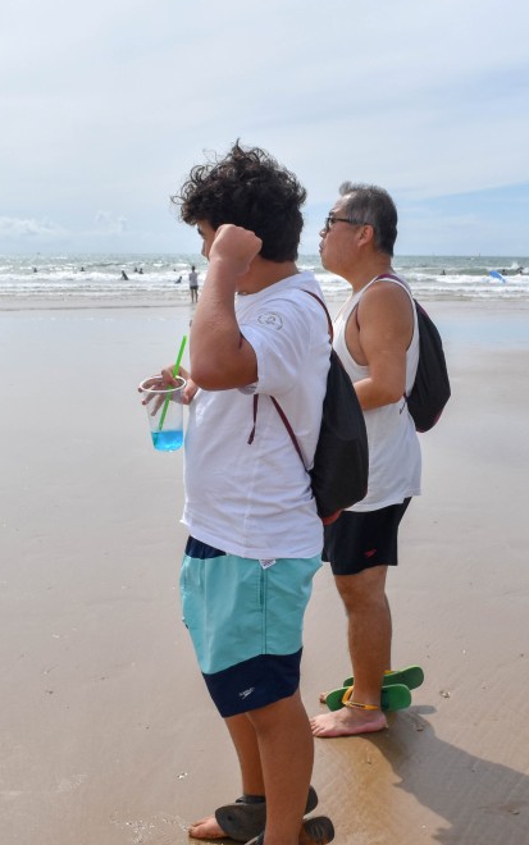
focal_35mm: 60
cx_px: 373
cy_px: 425
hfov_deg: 21.5
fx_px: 1383
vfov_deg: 34.0
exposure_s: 1/2000
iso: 400
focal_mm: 24
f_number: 8
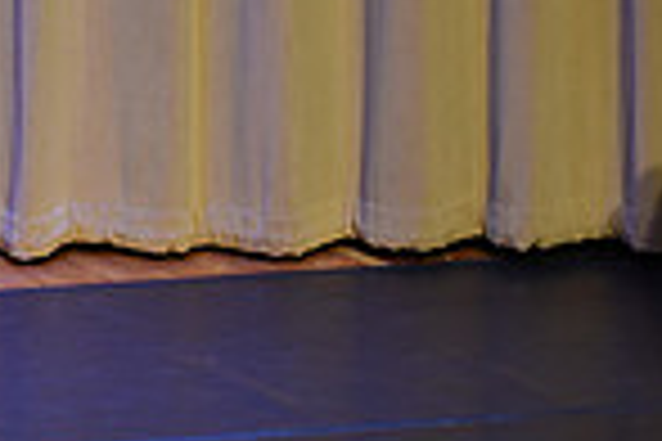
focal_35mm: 413
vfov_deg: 3.3
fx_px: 7594
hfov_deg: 4.9
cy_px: -83
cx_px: -419
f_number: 2.8
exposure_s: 1/250
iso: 1250
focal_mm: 105
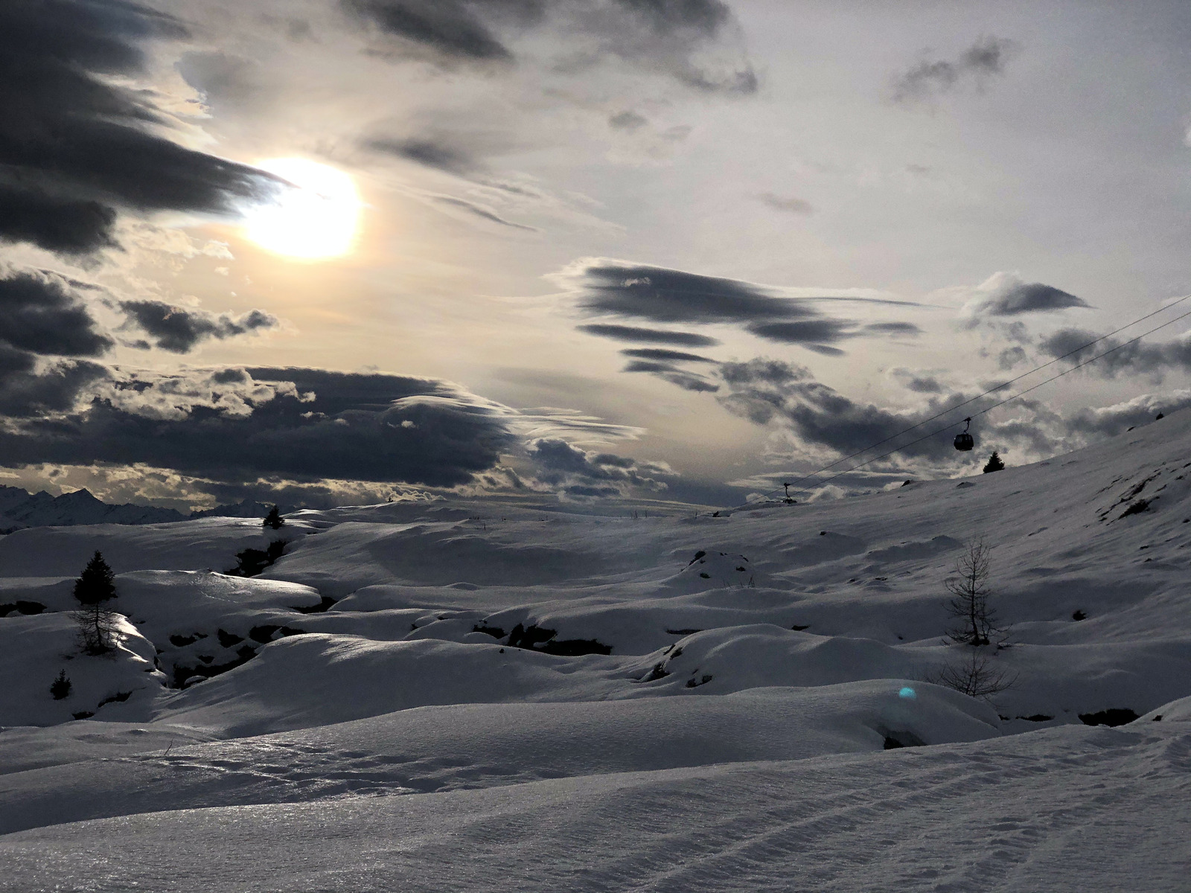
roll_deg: -2.6
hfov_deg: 36.8
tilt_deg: +3.8
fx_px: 1789
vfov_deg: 28.0
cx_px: 596
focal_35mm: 52
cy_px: 446
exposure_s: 1/50000
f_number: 2.4
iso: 32
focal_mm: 6
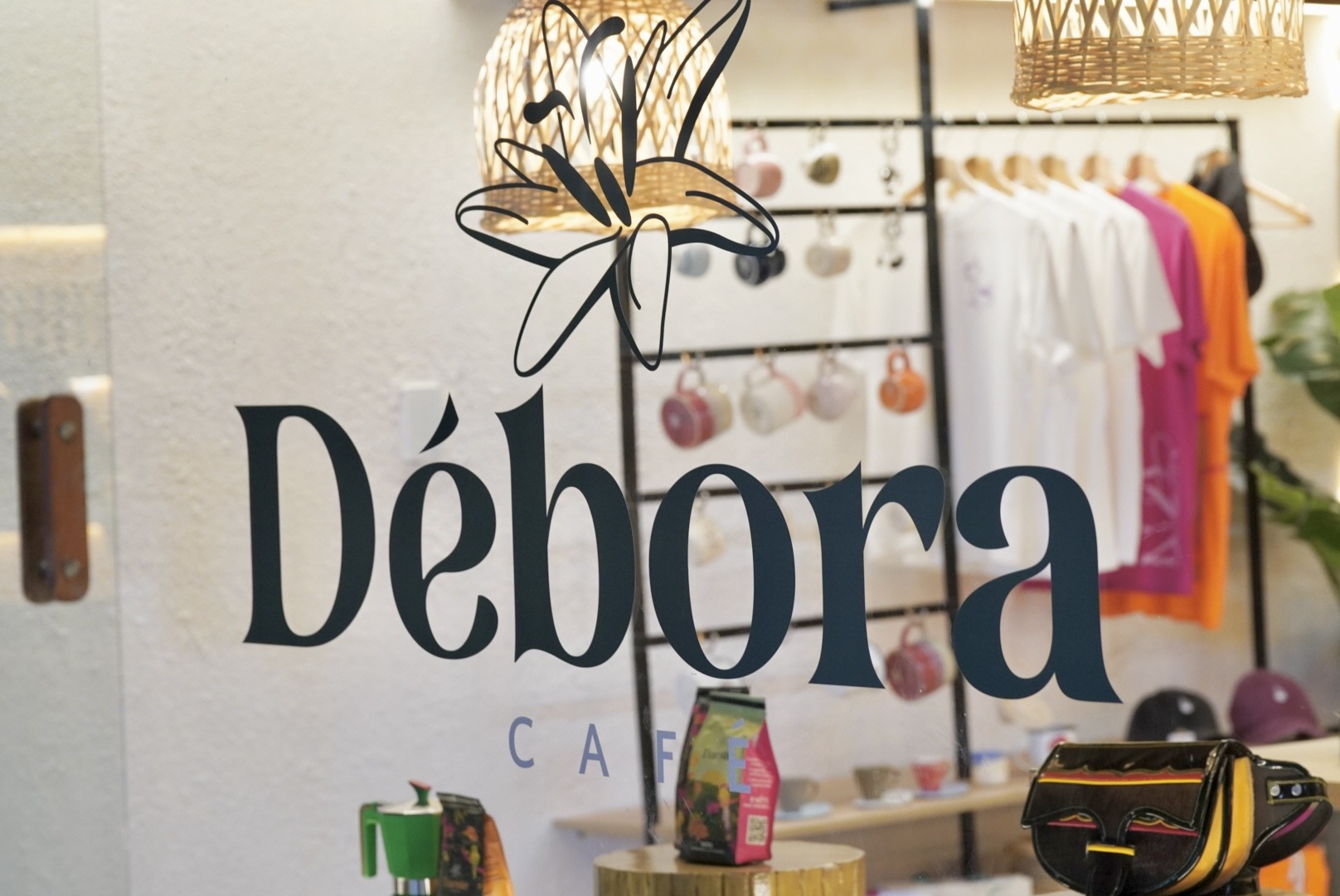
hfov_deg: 19.4
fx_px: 3911
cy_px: 448
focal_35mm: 105
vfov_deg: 13.1
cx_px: 670
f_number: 4
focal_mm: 70
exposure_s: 1/160
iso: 1000
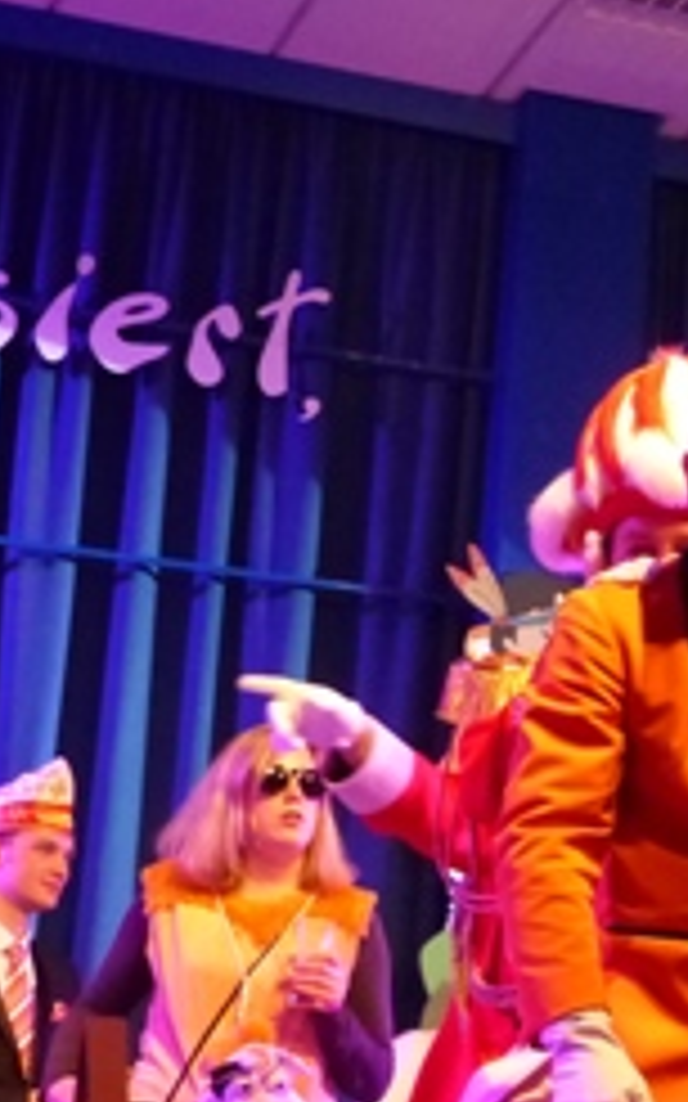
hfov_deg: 10.4
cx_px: 1007
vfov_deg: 16.9
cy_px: 927
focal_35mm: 122
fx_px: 3662
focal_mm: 8.4
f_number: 2.8
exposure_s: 1/60
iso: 800
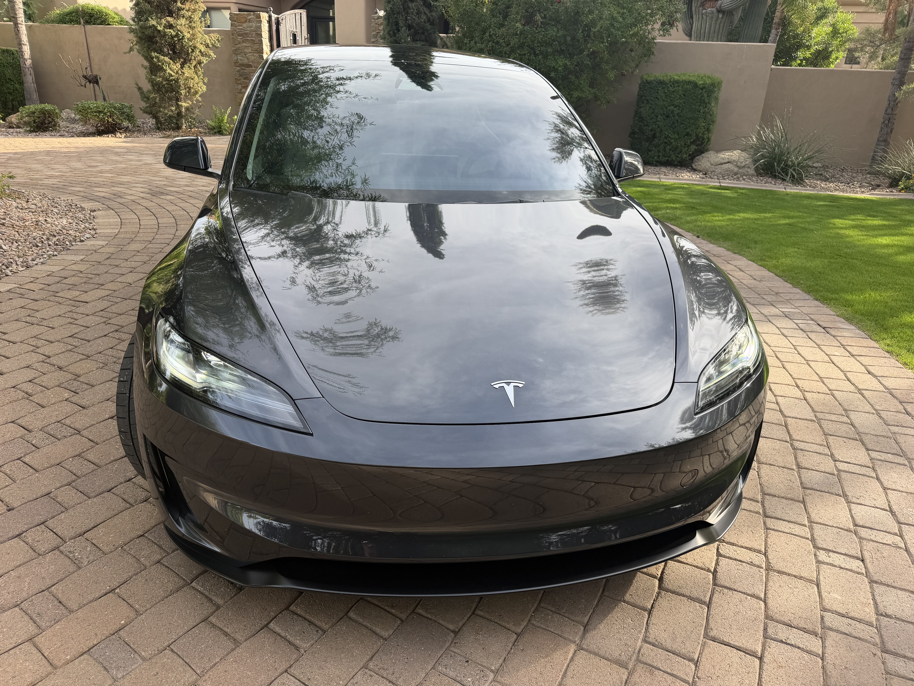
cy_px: 343
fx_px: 634
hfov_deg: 71.6
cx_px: 457
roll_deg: -2.9
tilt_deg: -23.5
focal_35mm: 24
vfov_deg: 56.8
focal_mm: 6.76
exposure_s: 1/888
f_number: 1.78
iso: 80
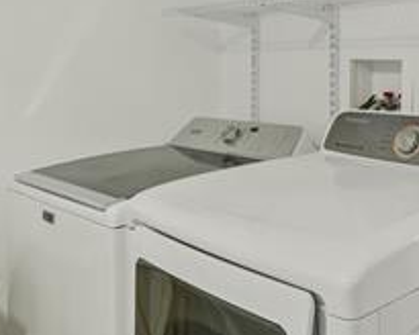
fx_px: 546
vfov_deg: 33.1
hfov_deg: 38.6
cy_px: 65
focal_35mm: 44
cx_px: 390
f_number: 8
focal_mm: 10
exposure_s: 1/15
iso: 800
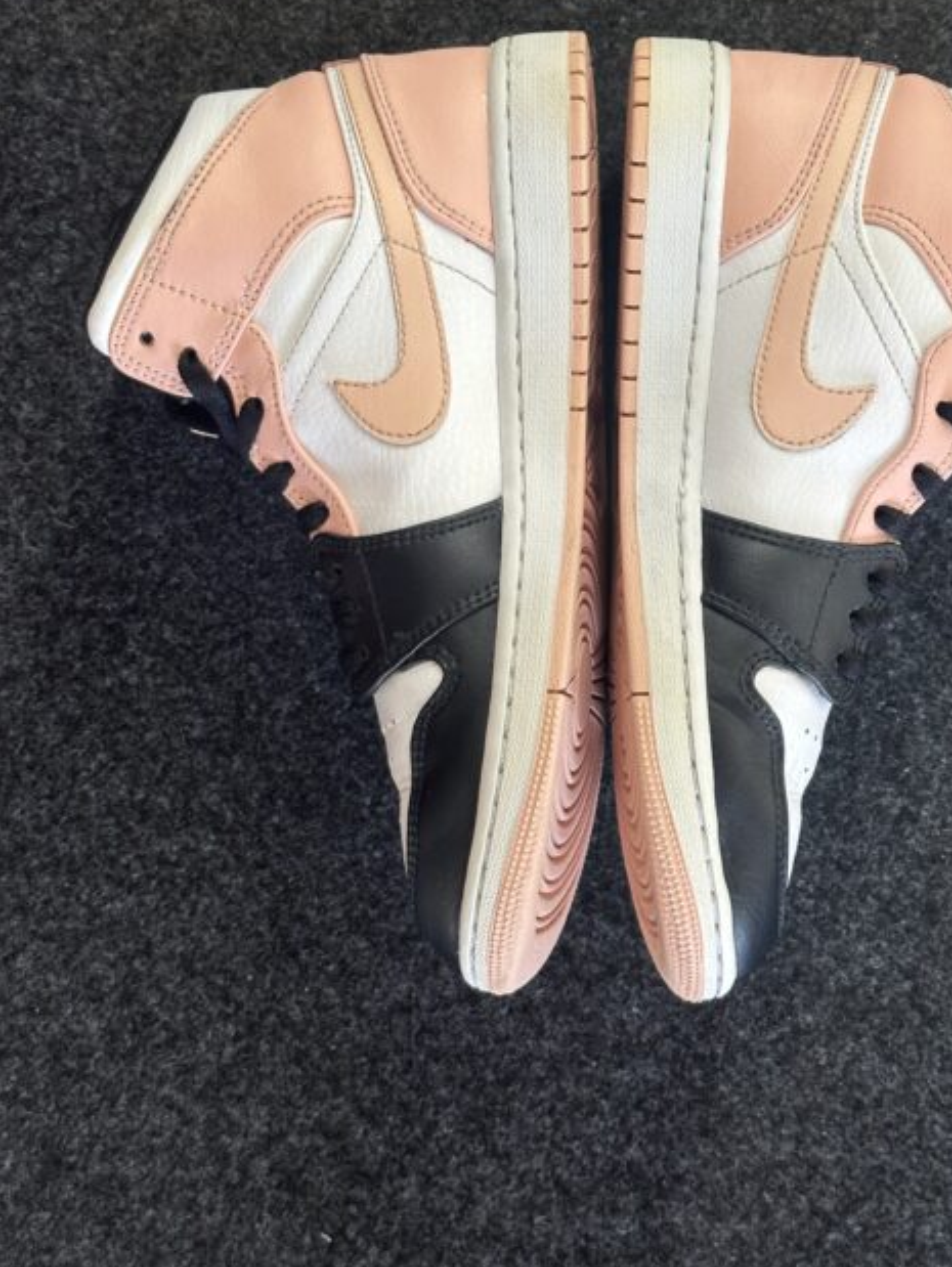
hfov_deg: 23.6
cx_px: 592
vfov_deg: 31.1
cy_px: 494
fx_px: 2271
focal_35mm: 62
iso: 100
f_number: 1.78
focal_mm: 6.86
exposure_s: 1/50
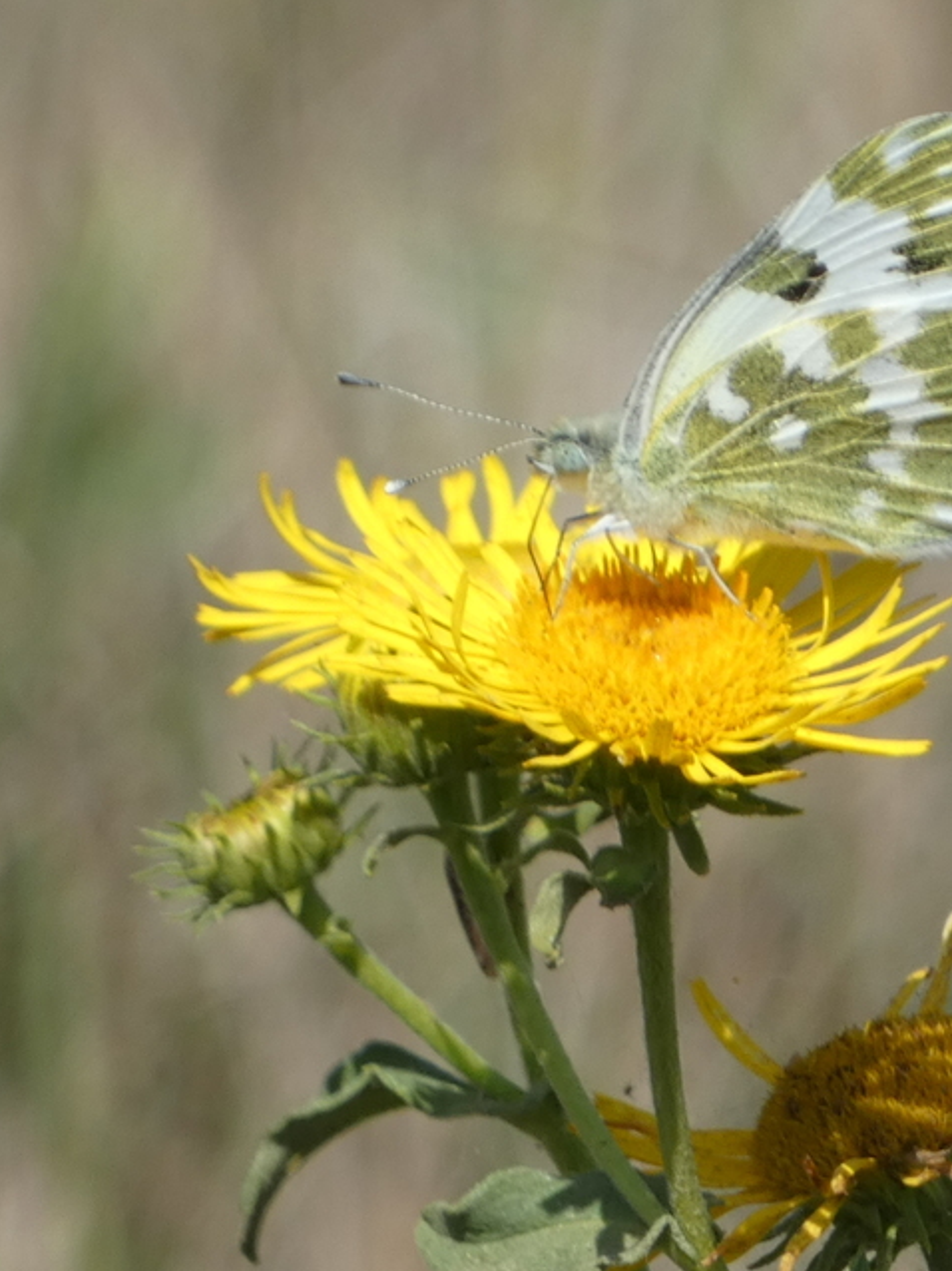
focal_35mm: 781
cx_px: 684
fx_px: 28658
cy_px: 636
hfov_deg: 1.9
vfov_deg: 2.5
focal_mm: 104.7
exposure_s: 1/200
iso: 80
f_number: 5.6
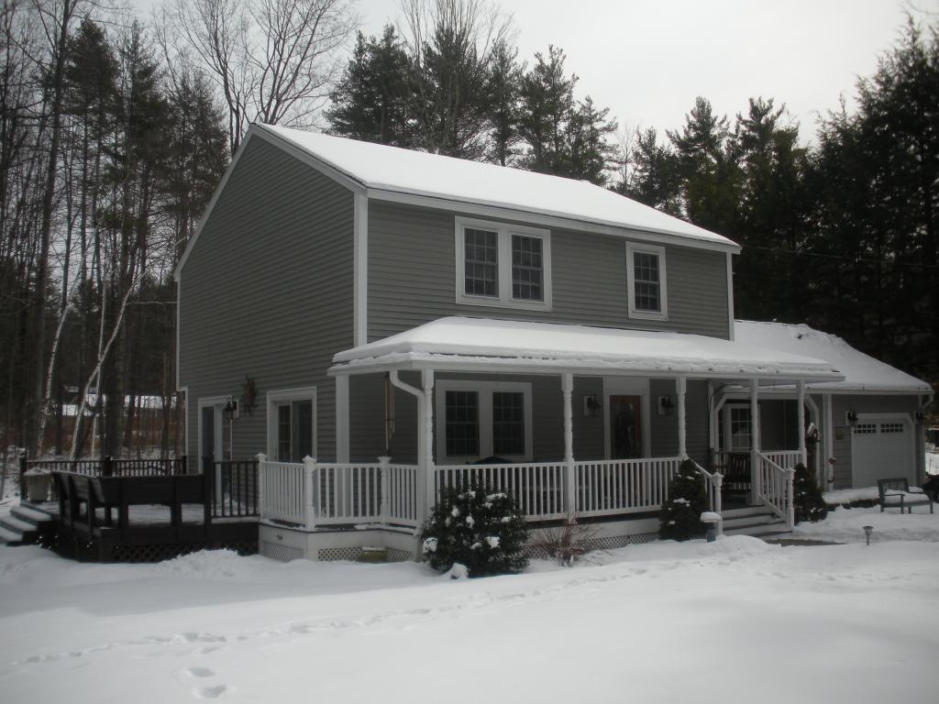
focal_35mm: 35
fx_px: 949
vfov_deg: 40.7
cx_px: 470
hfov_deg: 52.6
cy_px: 352
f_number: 3.5
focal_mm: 6.3
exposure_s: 1/992
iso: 64
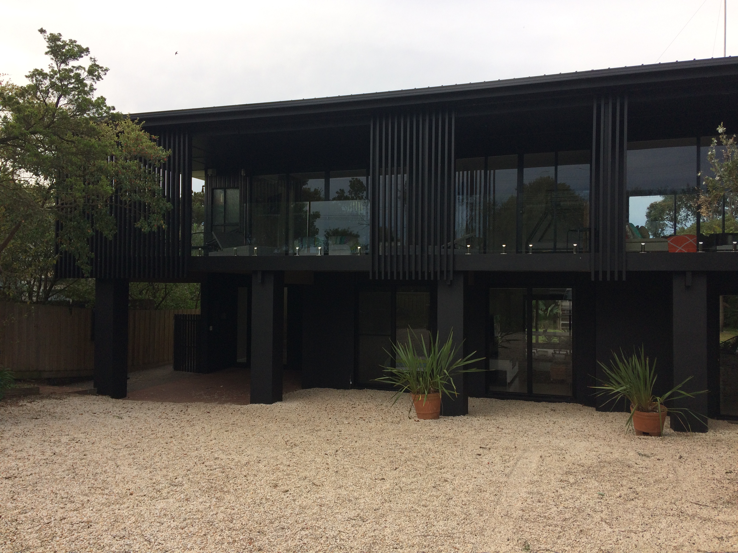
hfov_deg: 61.7
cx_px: 369
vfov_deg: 48.2
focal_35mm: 29
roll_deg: +0.4
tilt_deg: -0.3
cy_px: 276
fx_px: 618
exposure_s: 1/441
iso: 32
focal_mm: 4.15
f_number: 2.2
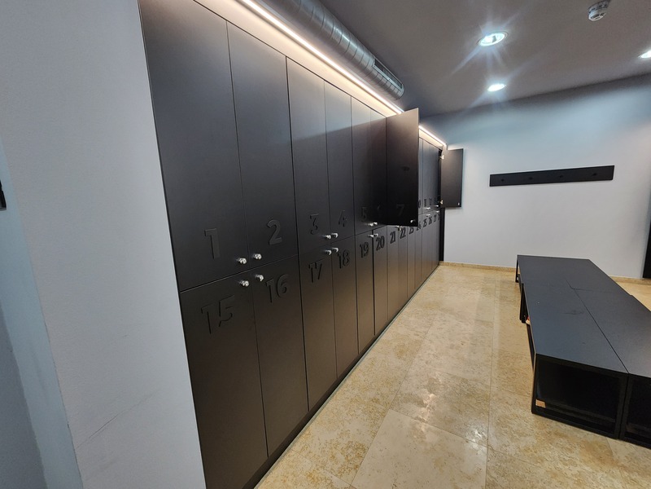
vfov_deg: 89.9
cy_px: 244
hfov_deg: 106.2
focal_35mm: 13
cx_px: 326
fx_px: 244
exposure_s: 1/50
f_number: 2.2
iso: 400
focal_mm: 2.2
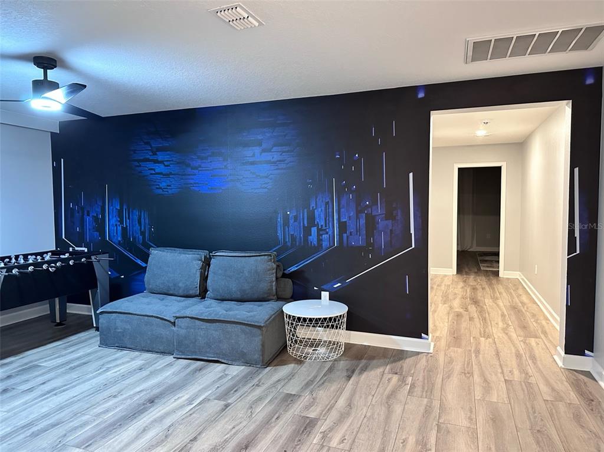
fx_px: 419
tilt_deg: -4.0
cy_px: 226
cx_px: 302
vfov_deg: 56.8
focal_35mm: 24
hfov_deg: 71.6
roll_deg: +0.9
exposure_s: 1/40
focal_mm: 6.86
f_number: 1.78
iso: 640
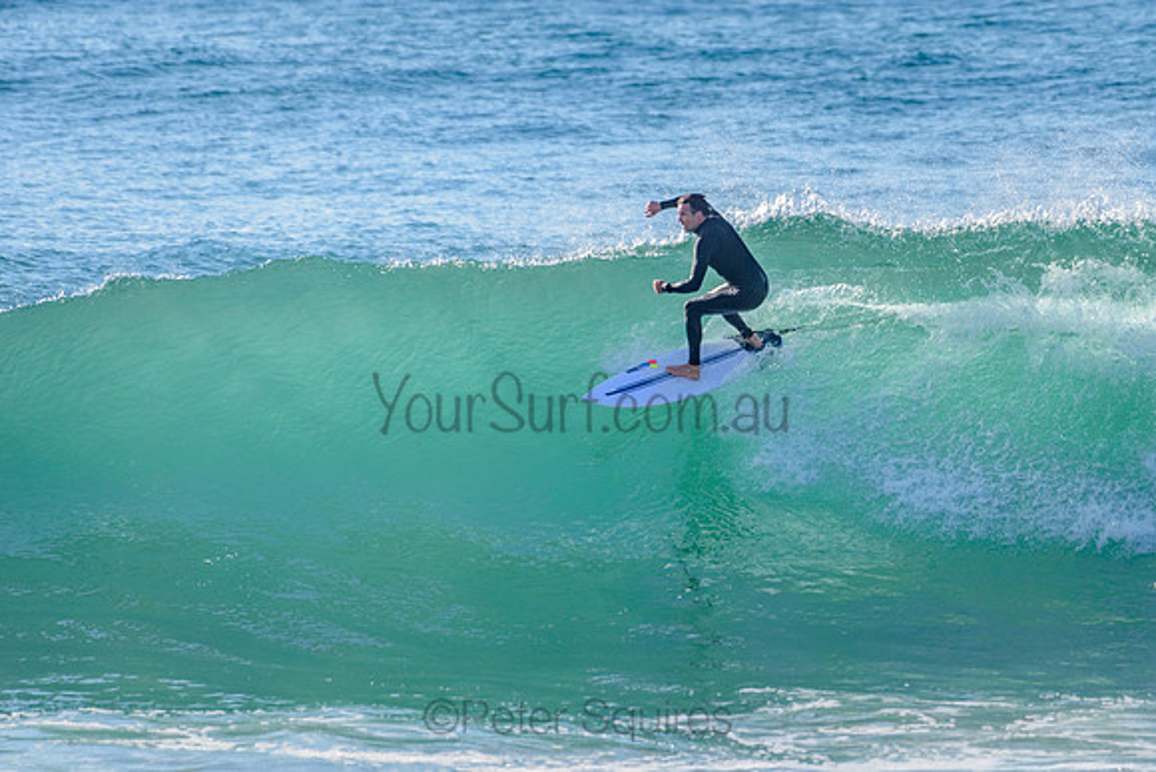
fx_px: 19695
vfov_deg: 2.2
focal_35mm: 613
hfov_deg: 3.4
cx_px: 709
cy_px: 299
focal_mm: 500
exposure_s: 1/2000
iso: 220
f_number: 5.6
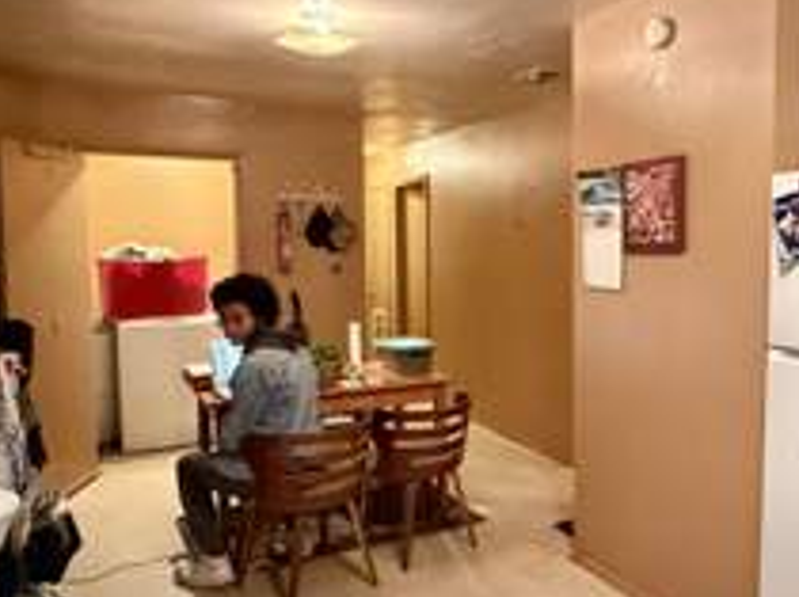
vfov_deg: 44.1
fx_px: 738
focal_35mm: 32
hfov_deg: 55.7
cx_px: 529
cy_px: 291
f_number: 2.2
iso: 1000
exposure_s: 1/40
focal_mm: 2.22
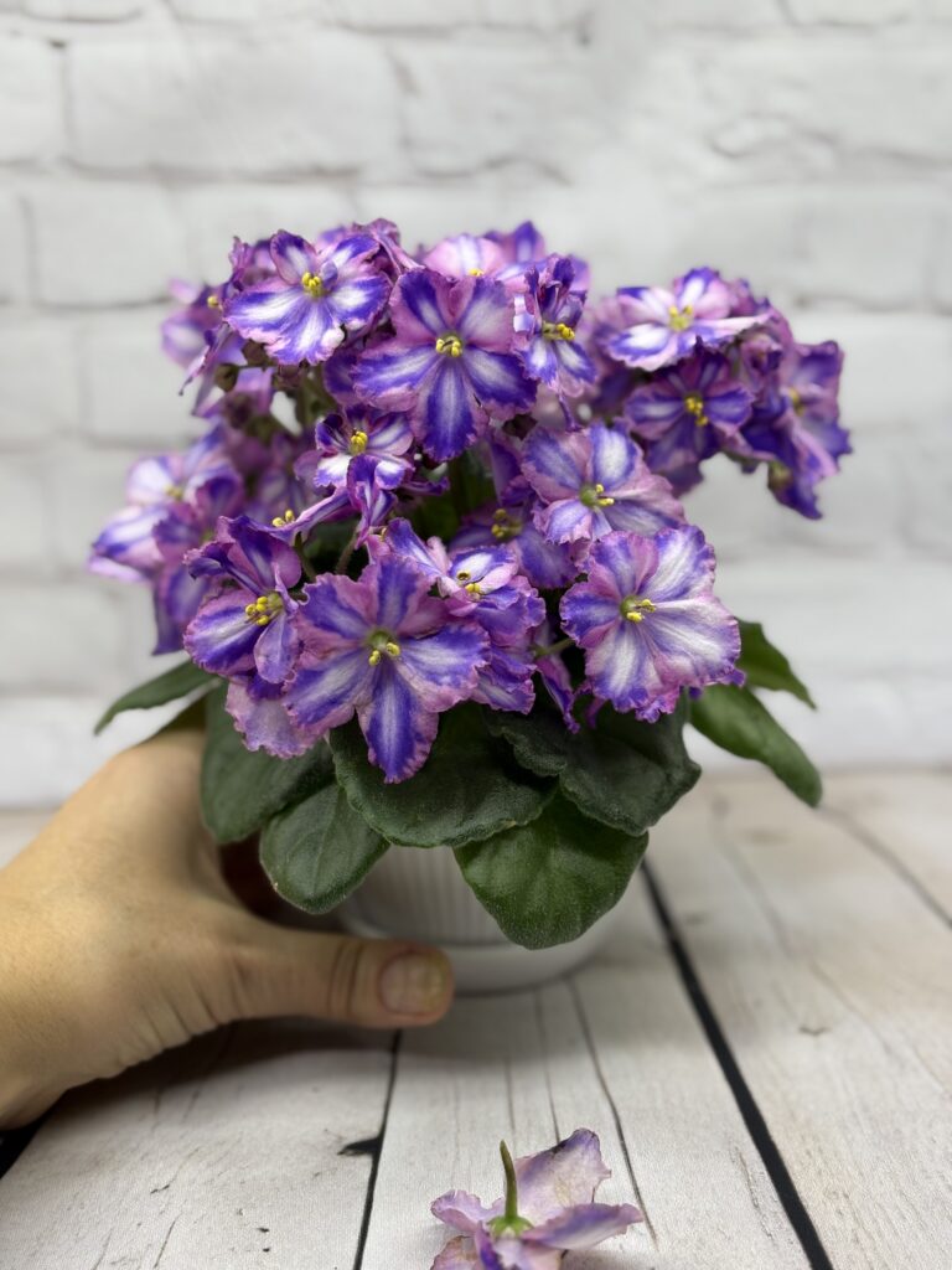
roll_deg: +1.2
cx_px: 476
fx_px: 1907
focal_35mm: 52
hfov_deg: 28.0
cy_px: 635
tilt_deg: -17.1
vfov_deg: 36.8
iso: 40
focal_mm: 5.96
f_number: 1.6
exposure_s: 1/424
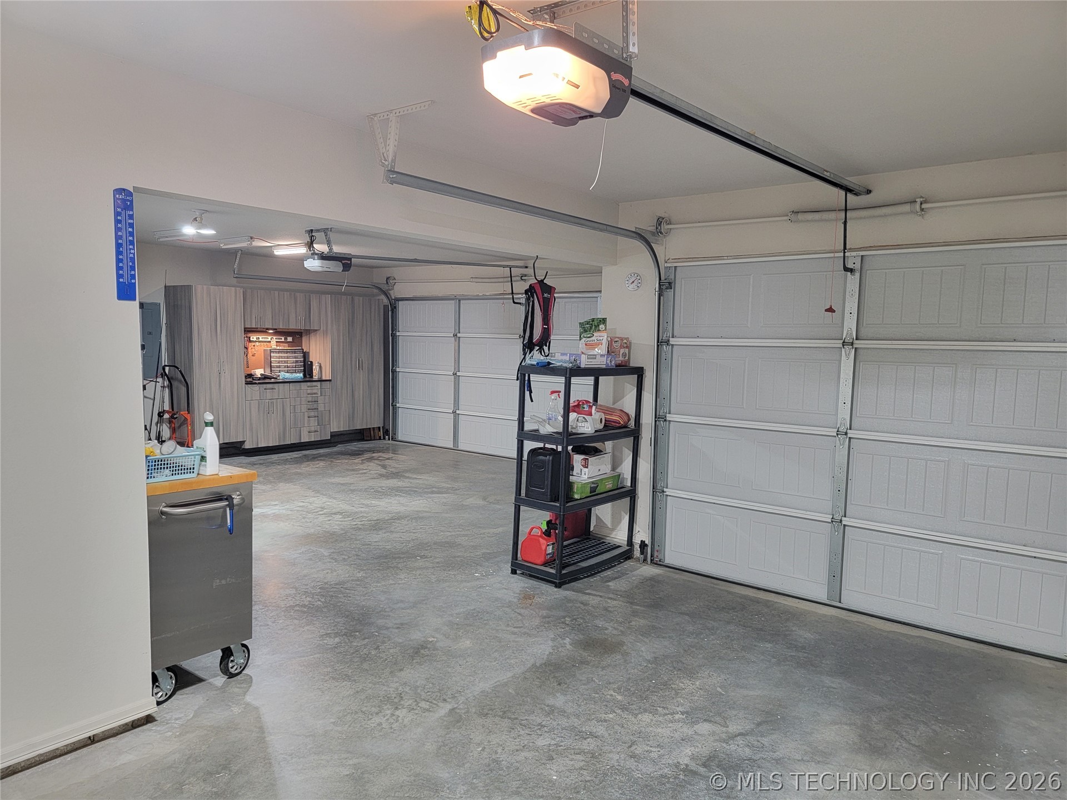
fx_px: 740
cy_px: 400
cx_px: 534
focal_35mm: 24
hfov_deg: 71.6
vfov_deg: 56.8
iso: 250
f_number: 1.8
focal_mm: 6.7
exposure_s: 1/60
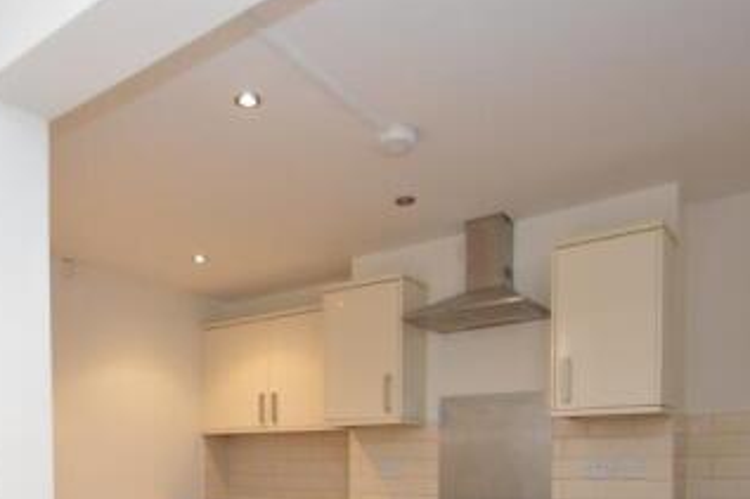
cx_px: 322
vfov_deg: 37.4
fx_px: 645
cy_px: 507
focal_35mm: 31
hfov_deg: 60.1
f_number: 3.5
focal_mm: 10
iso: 800
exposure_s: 1/30
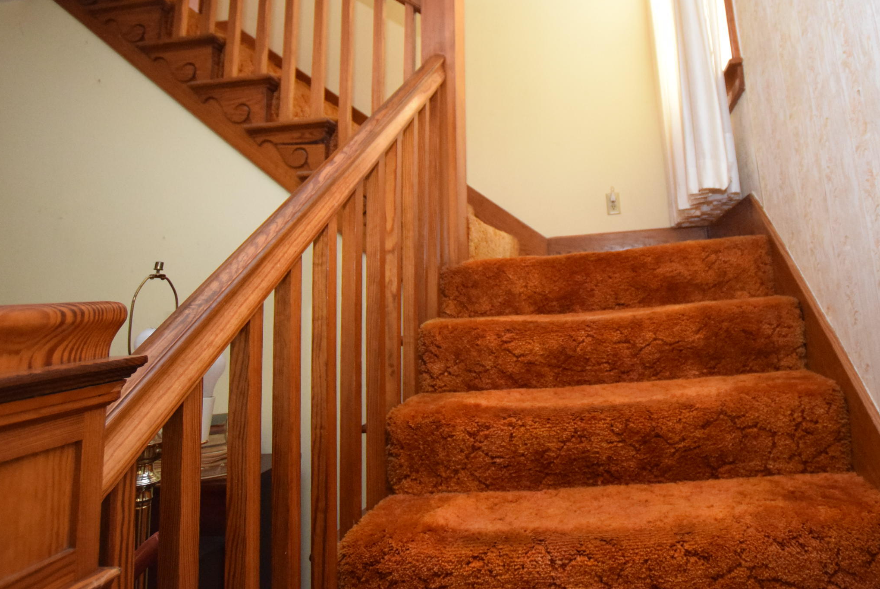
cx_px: 560
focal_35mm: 22
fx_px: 538
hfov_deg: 76.9
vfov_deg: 55.6
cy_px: 179
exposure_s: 1/60
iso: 3200
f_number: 3.5
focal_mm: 10
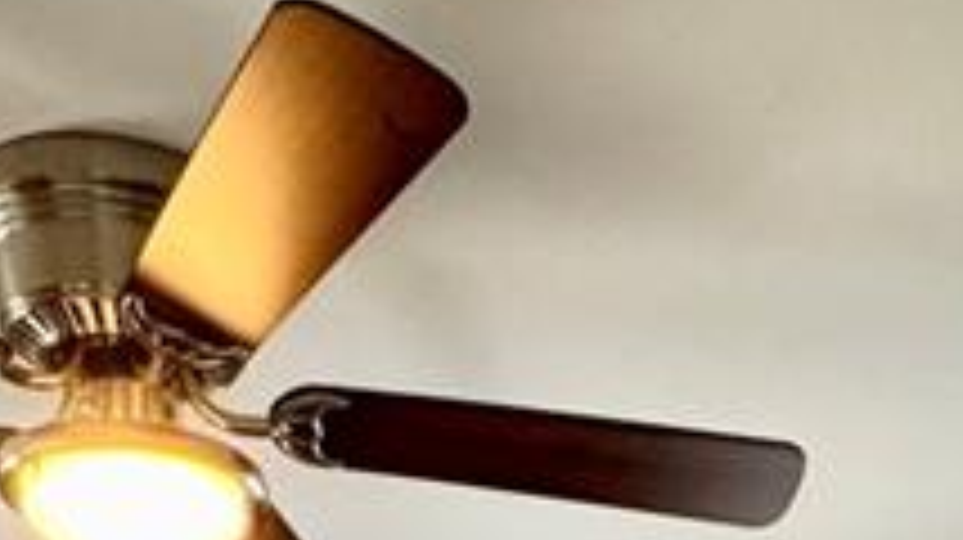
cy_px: 1660
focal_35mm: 73
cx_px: 621
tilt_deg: -11.7
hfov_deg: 28.8
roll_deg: -0.2
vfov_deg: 10.7
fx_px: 1863
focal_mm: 2.22
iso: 250
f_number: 2.2
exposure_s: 1/60
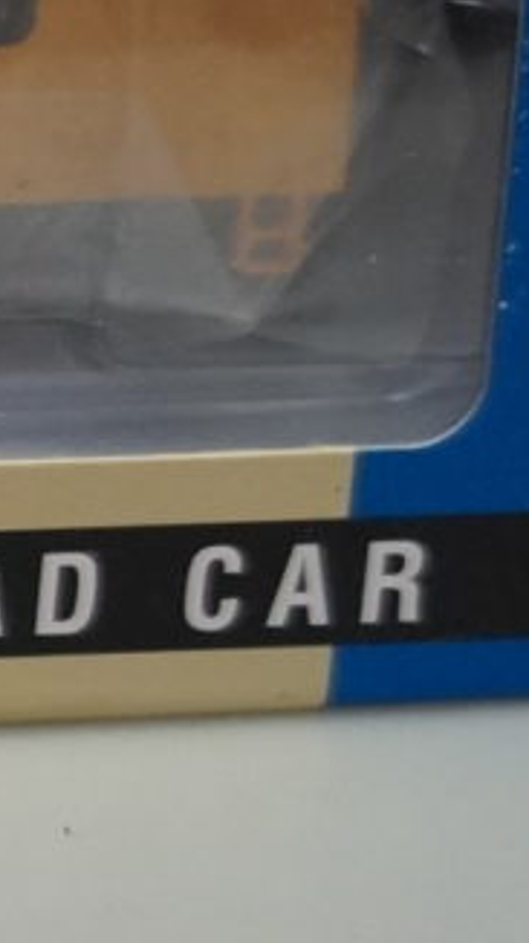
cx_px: -1960
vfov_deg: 9.0
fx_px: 5919
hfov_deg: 4.5
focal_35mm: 237
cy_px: 1
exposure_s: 1/160
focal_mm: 24
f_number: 4
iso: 500
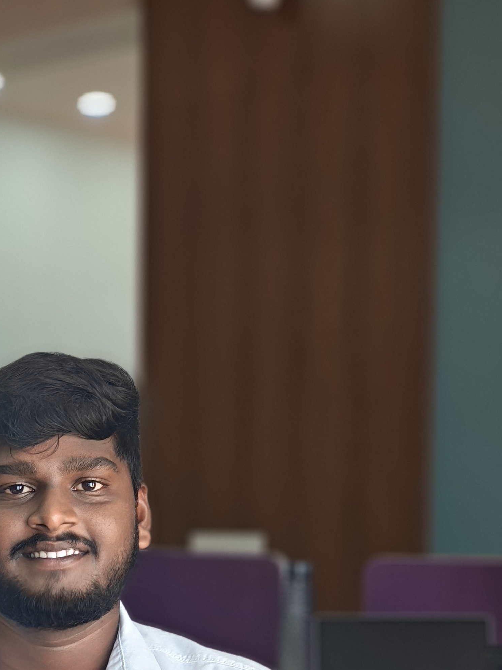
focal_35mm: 97
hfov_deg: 15.0
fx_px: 1876
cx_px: 8
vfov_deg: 19.8
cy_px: 618
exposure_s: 1/100
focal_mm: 7.1
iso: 250
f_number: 4.5
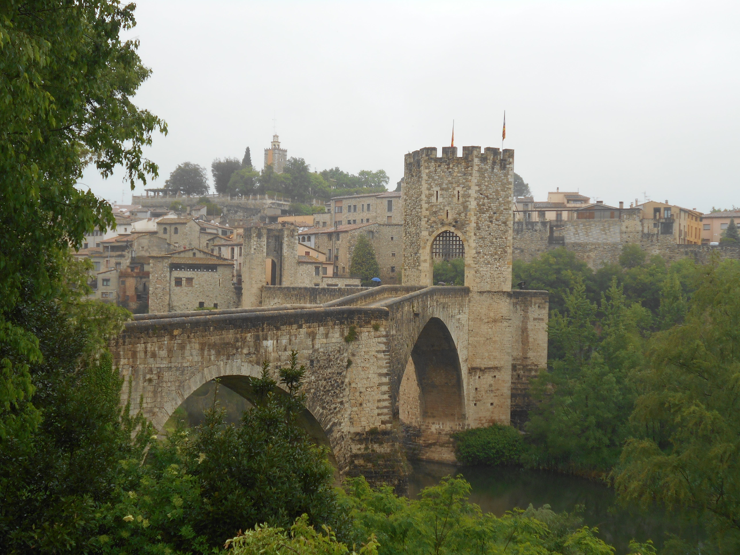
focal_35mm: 43
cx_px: 370
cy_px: 278
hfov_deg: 43.9
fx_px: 919
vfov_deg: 33.6
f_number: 4.2
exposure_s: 1/160
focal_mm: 7.7
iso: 80
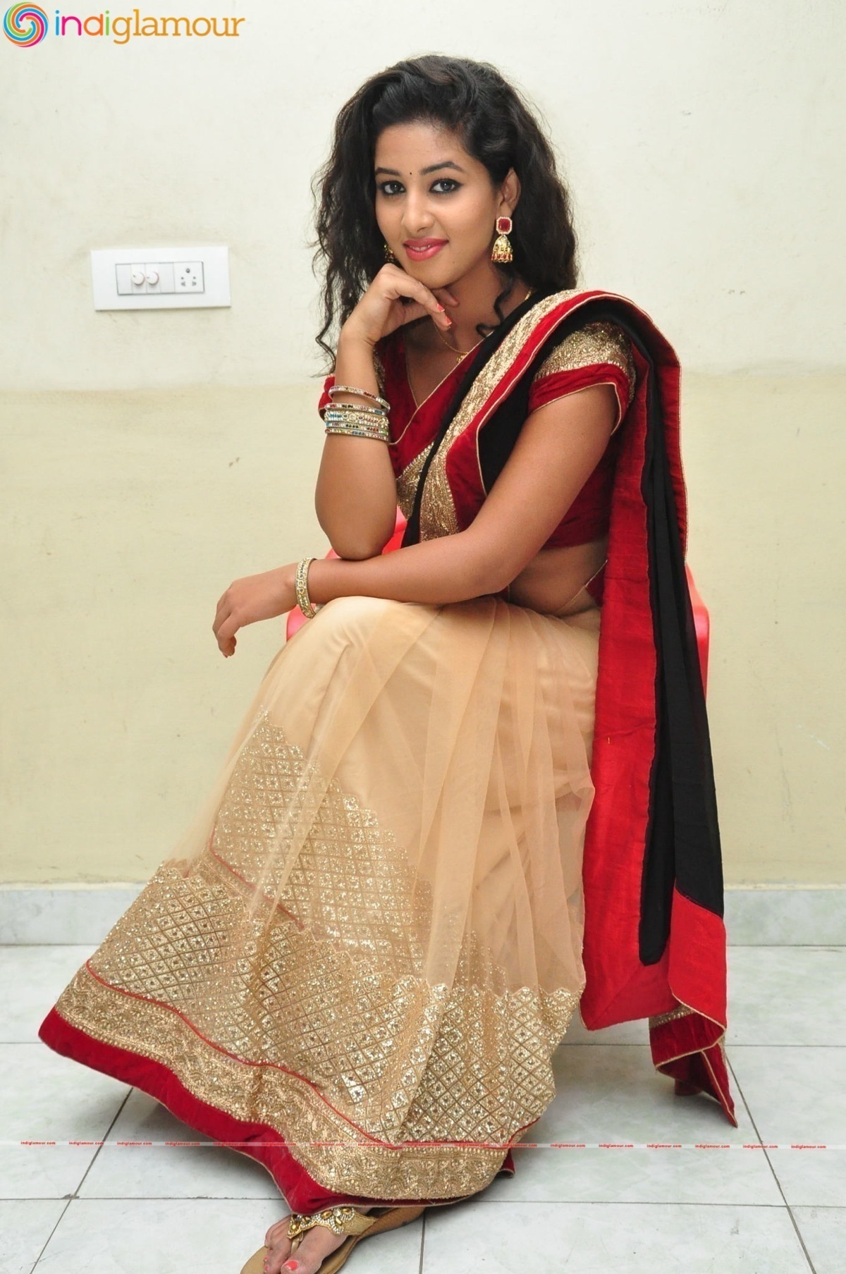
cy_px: 637
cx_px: 423
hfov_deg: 34.1
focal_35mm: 39
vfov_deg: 49.6
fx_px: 1378
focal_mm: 26
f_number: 7.1
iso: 1600
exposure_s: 1/125
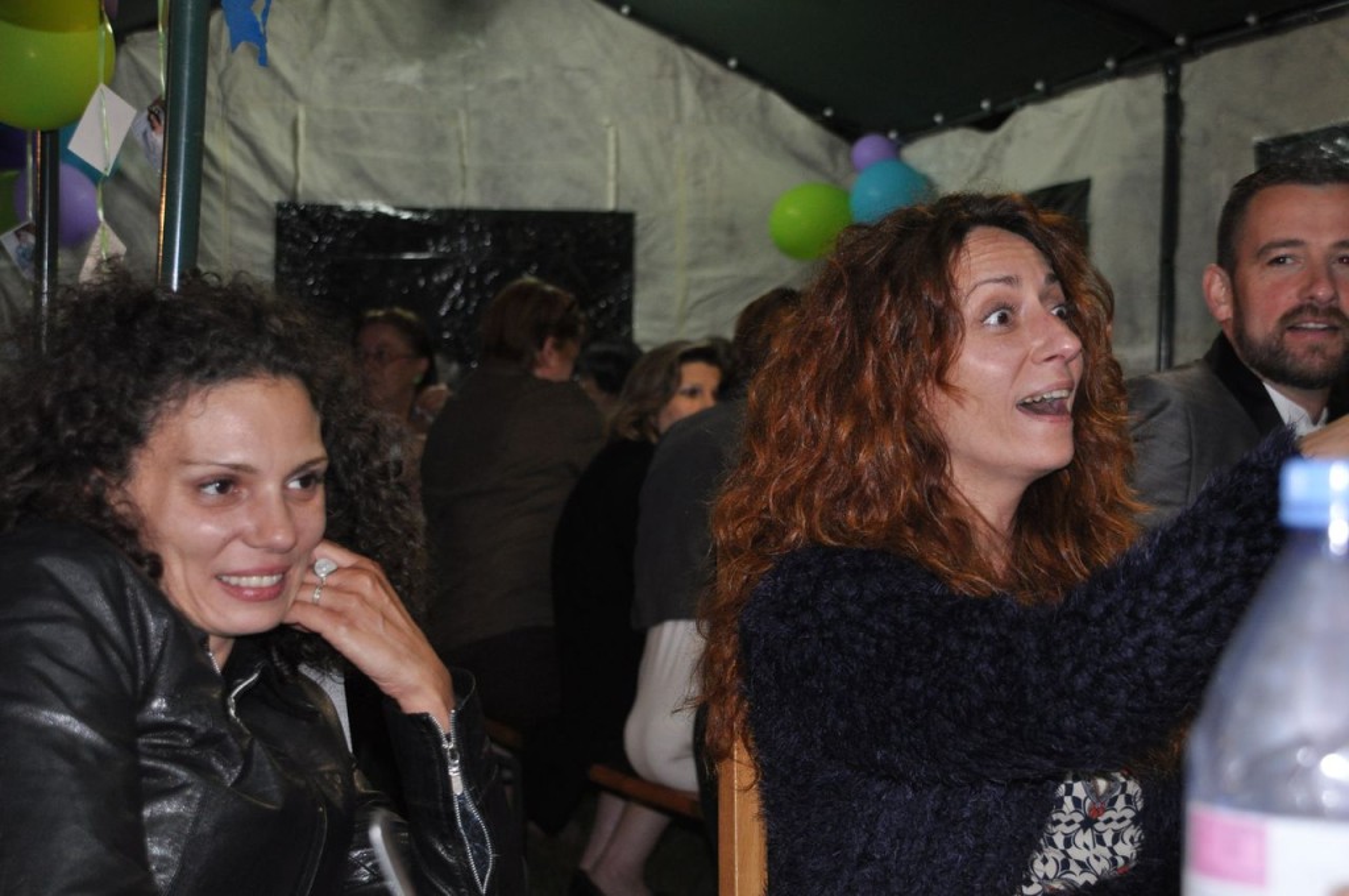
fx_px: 2807
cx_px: 674
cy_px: 448
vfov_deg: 18.1
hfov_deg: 27.0
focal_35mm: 75
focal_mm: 50
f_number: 4.8
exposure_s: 1/60
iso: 800
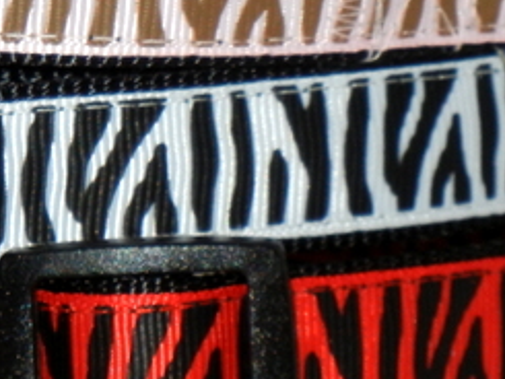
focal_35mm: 434
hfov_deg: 4.6
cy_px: 177
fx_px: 6335
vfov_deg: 3.4
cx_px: 103
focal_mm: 24
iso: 172
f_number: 4.6
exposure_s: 1/60
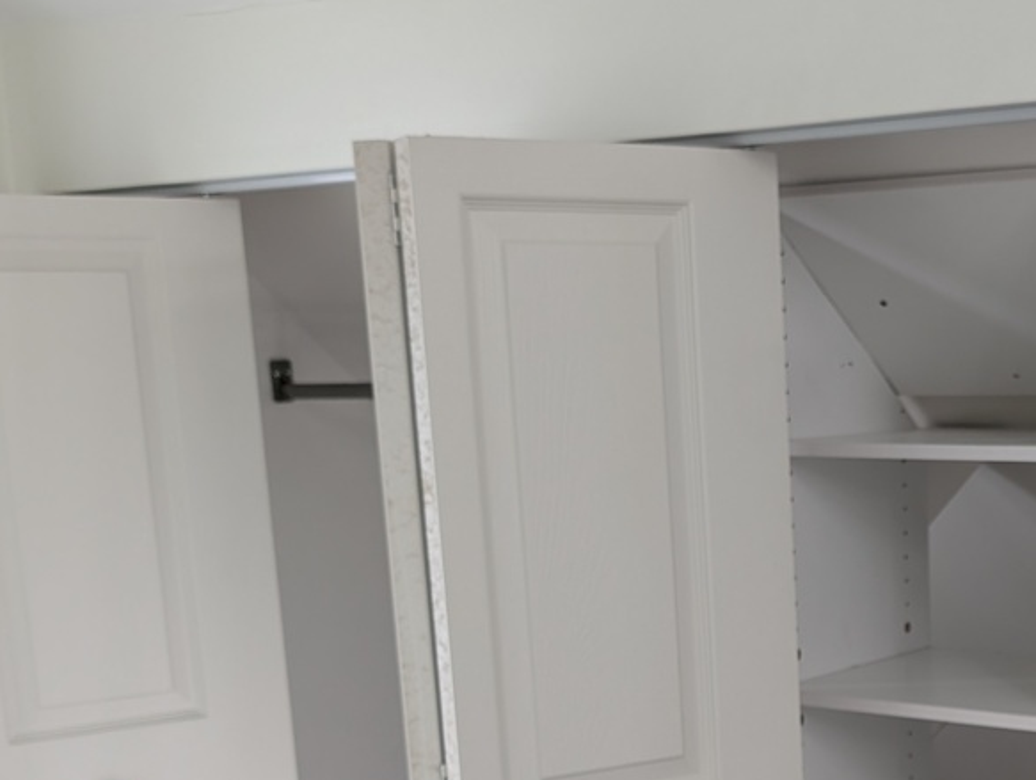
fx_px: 1768
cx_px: 903
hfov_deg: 31.4
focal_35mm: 59
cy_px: 743
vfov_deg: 24.0
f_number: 1.68
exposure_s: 1/120
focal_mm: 6.9
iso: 84
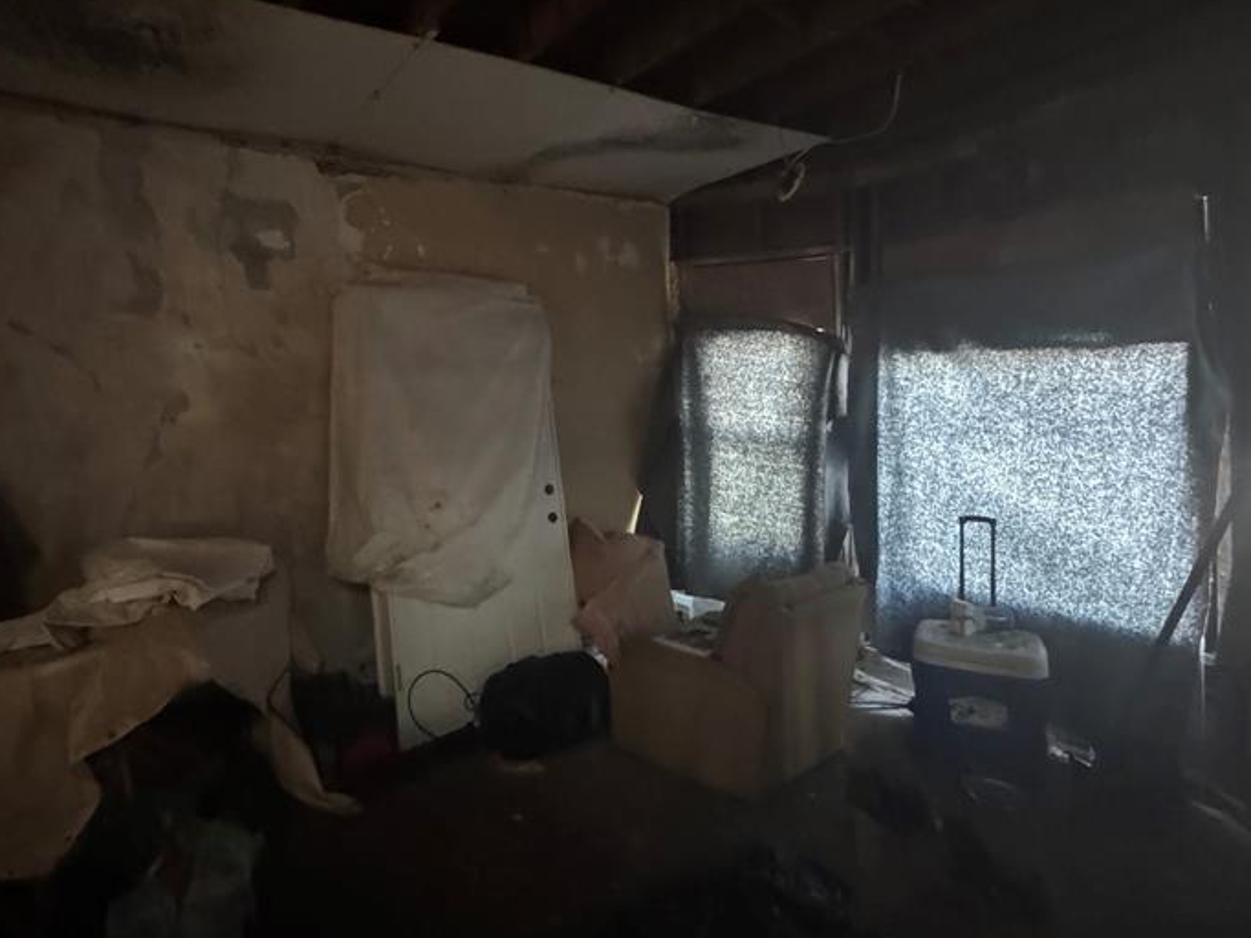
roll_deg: +0.0
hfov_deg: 78.8
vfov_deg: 63.1
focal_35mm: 21
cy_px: 398
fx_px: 759
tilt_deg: -0.7
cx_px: 562
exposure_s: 1/40
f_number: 2.2
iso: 1600
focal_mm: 2.22
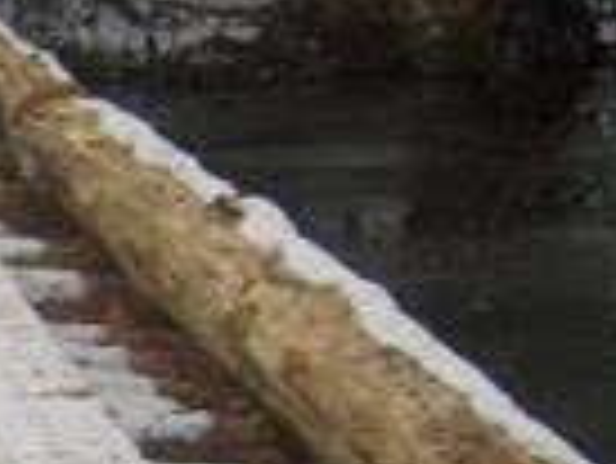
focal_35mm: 163
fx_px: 2903
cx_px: -620
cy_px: 496
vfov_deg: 9.0
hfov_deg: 11.0
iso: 80
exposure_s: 1/180
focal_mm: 5.8
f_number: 7.1
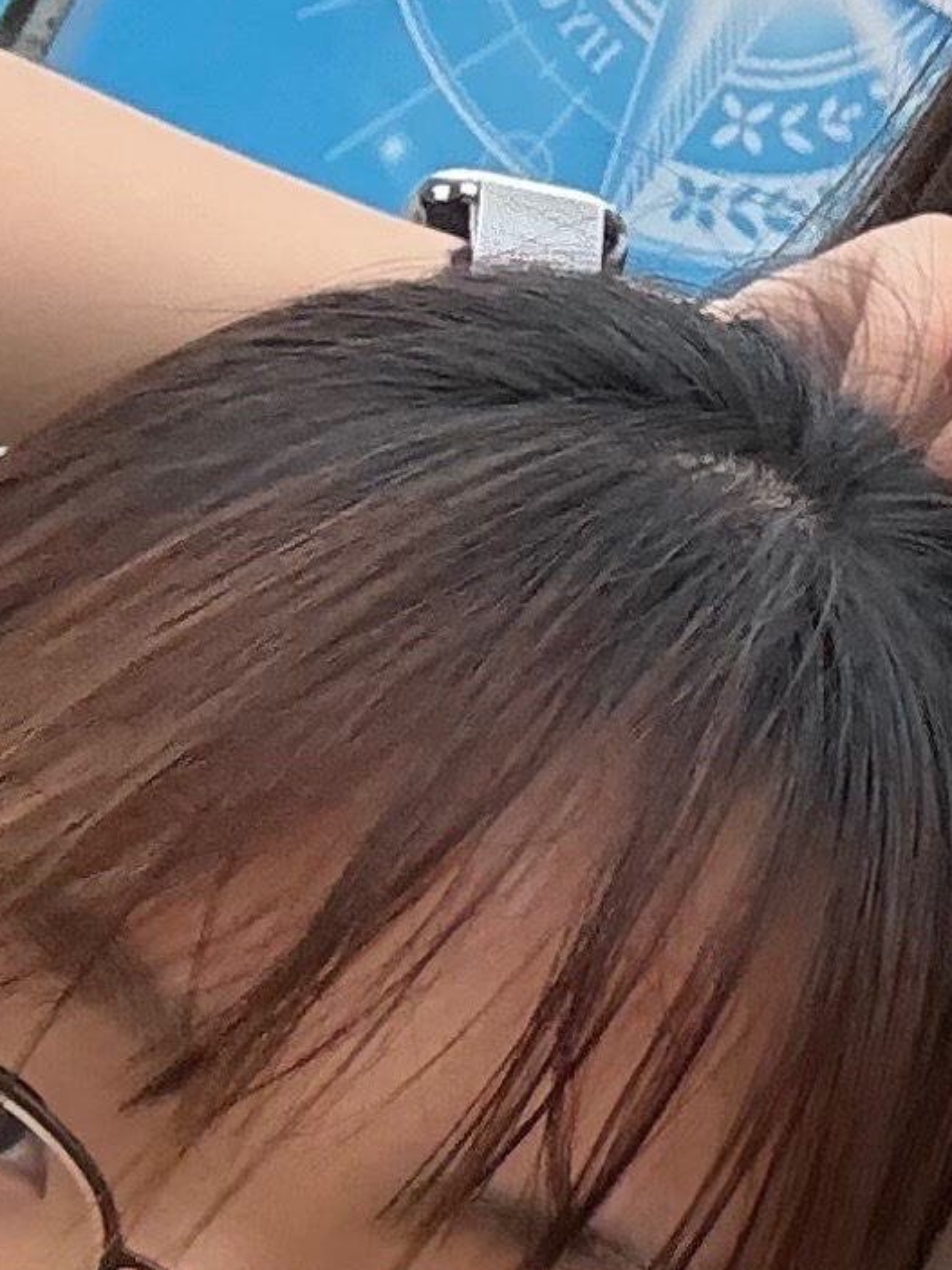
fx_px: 4842
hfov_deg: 9.5
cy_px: 163
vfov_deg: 14.8
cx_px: 2531
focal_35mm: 132
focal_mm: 2.69
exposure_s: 1/386
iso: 40
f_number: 1.9
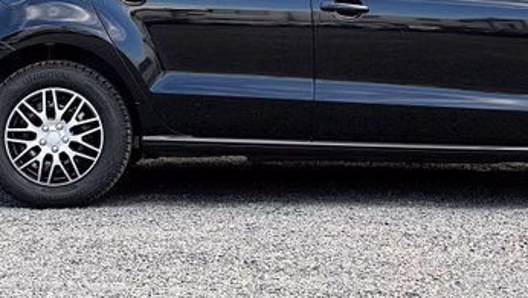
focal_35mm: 155
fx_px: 2171
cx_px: 386
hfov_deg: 13.8
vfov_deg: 7.8
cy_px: -38
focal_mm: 9
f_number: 2.8
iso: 32
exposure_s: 1/100
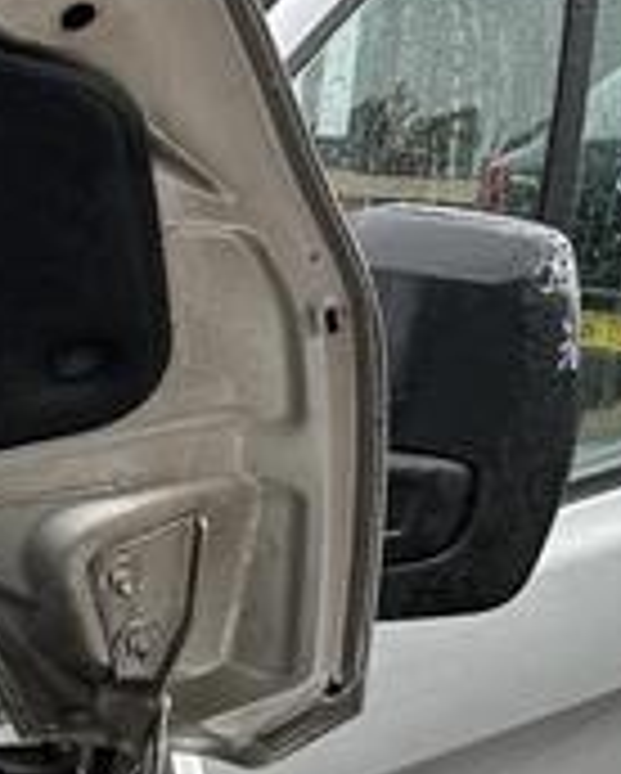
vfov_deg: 15.3
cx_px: -1112
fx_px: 2798
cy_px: 868
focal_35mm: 122
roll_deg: +0.7
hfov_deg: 10.1
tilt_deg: -15.3
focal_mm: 6.86
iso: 64
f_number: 1.78
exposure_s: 1/131
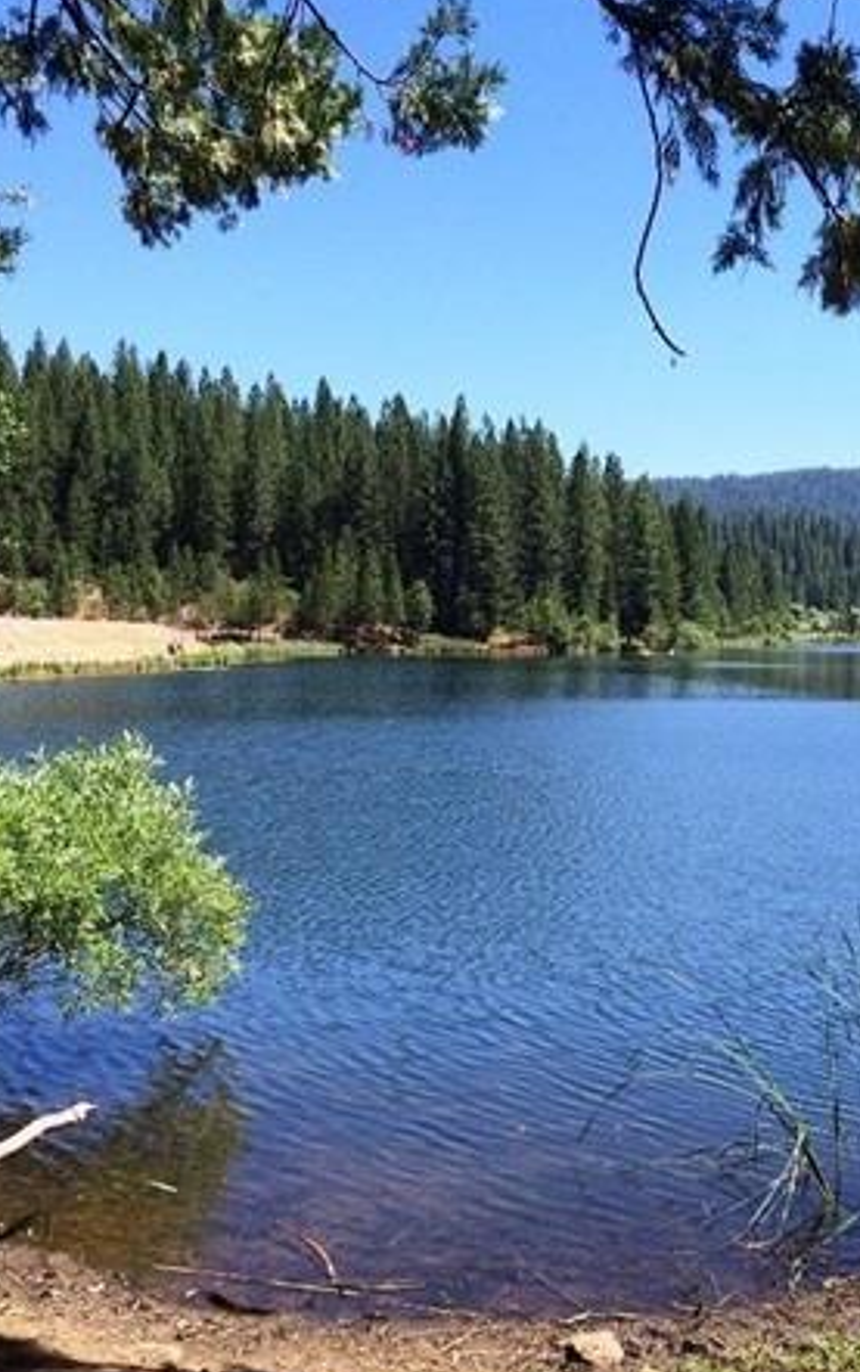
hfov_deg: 28.0
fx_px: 1722
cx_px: 525
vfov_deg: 43.5
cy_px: 674
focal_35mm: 46
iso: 32
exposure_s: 1/1466
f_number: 2.2
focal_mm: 4.12
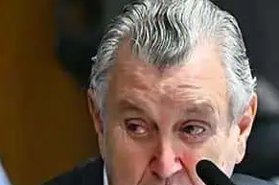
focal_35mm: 591
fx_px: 4573
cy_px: 235
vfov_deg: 2.3
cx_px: 155
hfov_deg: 3.5
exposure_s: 1/125
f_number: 5.6
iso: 6400
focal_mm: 200
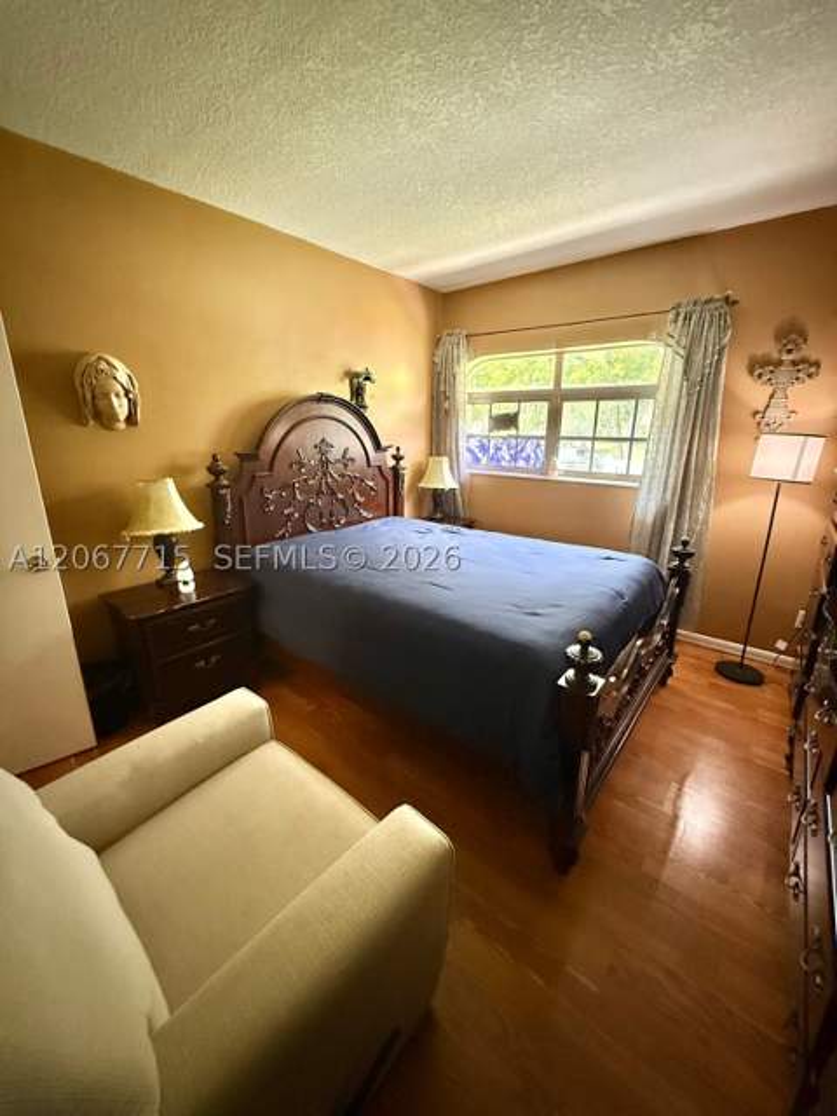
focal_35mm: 14
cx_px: 418
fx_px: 451
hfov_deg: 85.7
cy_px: 558
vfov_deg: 102.1
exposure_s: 1/40
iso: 1000
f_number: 2.2
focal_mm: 2.22
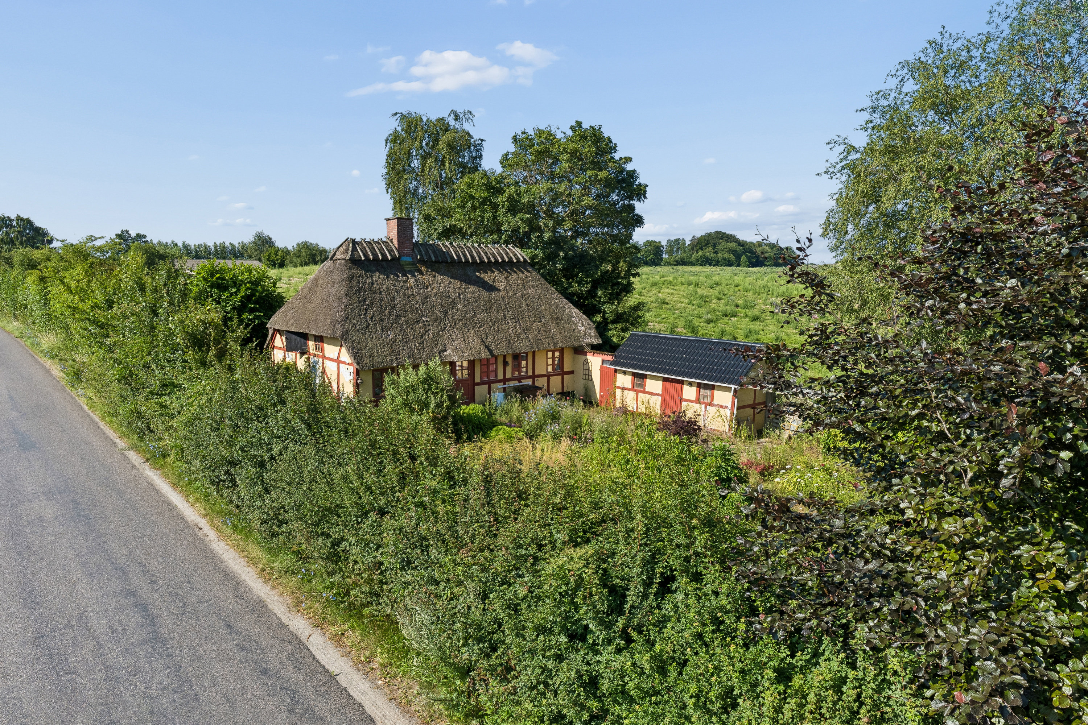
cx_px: 544
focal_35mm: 24
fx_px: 725
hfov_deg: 73.7
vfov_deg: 53.1
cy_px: 362
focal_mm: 16
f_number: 8
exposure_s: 1/800
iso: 250
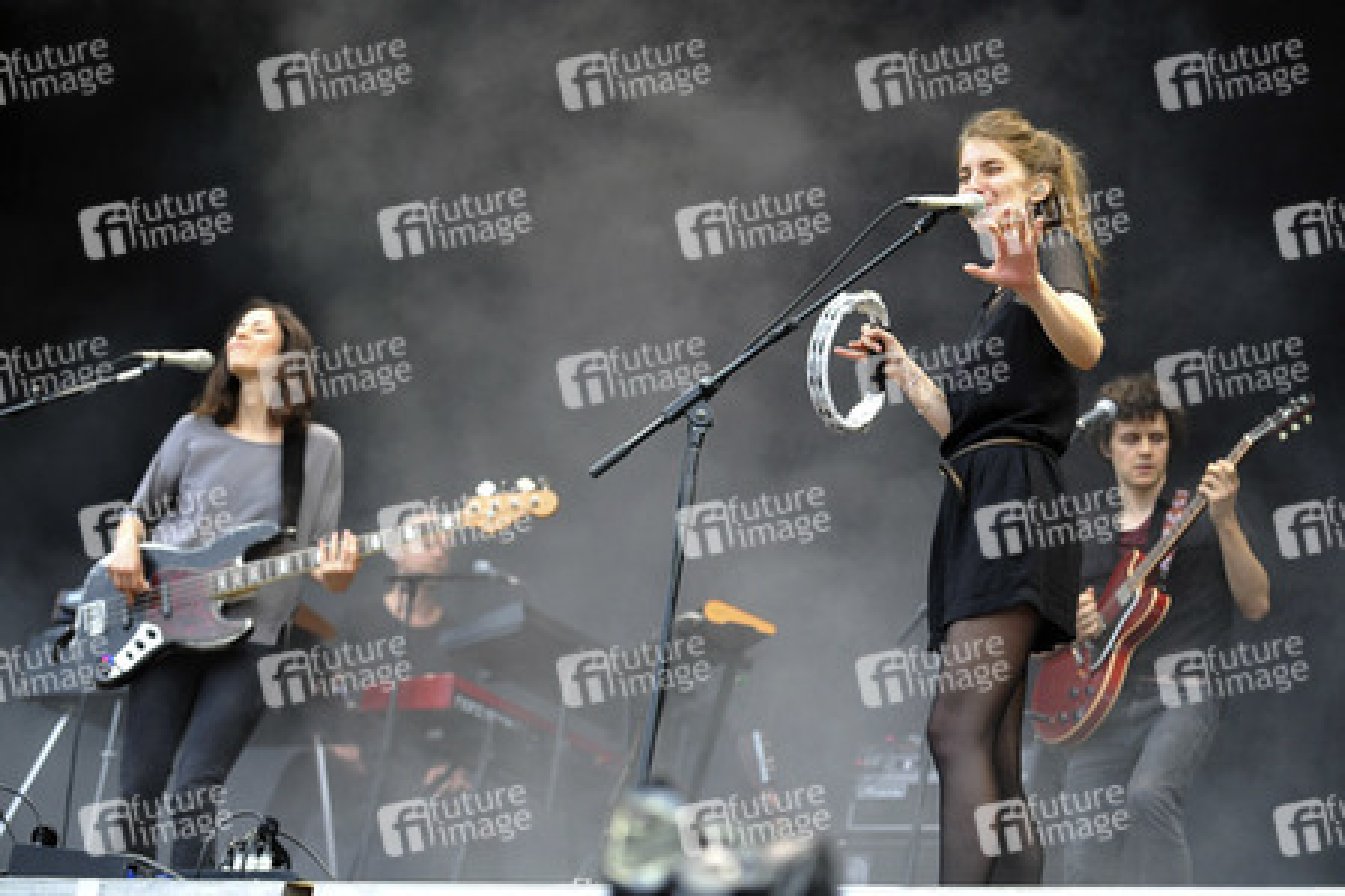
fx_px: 2802
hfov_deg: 27.0
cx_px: 672
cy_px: 448
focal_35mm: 75
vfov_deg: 18.2
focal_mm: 75
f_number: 2.8
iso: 1600
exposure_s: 1/200
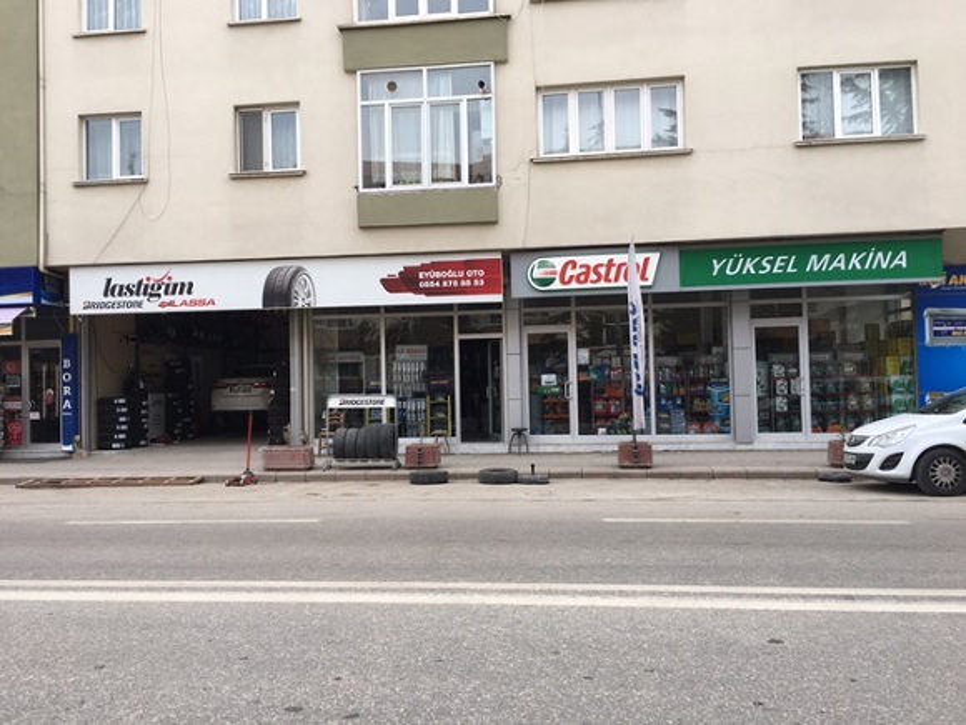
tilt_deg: +1.9
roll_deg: +1.0
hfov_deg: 61.7
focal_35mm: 29
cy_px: 362
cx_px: 483
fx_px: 809
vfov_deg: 48.2
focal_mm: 4.15
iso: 25
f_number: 2.2
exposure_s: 1/523
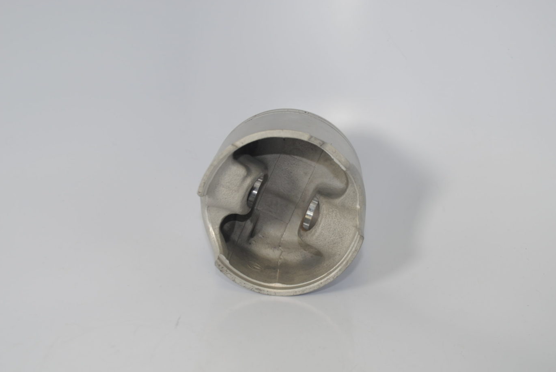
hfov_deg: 37.5
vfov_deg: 25.6
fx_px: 820
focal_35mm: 53
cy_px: 208
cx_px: 285
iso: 100
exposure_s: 1/60
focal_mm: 30
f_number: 5
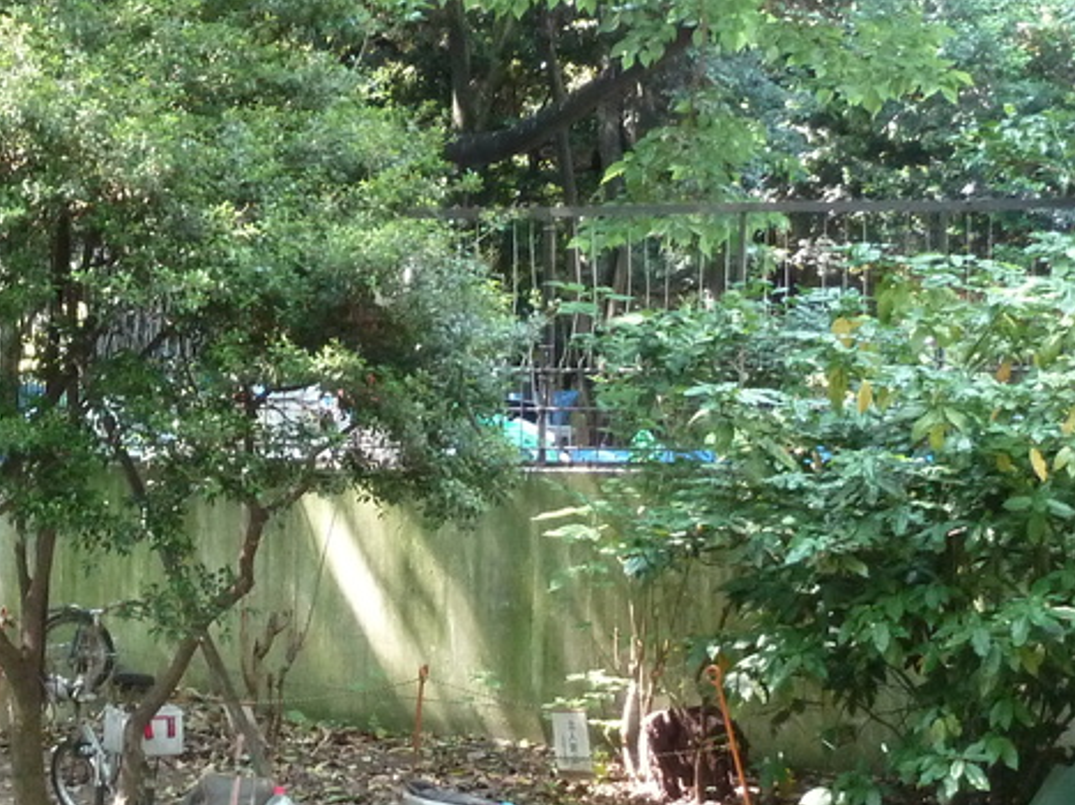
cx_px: -21
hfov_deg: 17.0
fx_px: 3508
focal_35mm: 113
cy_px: 681
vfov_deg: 13.0
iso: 320
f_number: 3.7
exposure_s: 1/30
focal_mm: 7.3
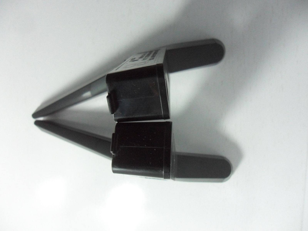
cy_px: 116
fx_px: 240
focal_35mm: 27
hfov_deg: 65.3
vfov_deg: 51.4
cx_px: 154
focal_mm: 4.9
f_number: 3.5
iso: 400
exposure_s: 1/45
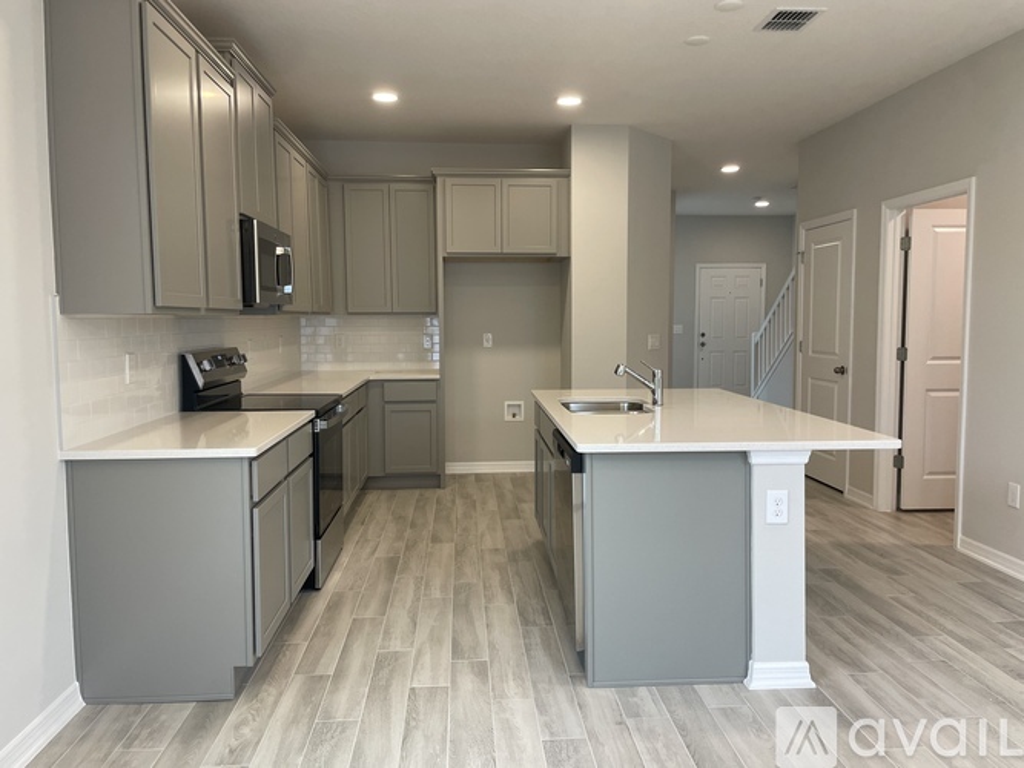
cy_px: 384
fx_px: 769
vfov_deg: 53.0
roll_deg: +0.4
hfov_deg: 67.3
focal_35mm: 26
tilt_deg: -3.8
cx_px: 512
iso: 100
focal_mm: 4.2
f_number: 1.6
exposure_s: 1/120
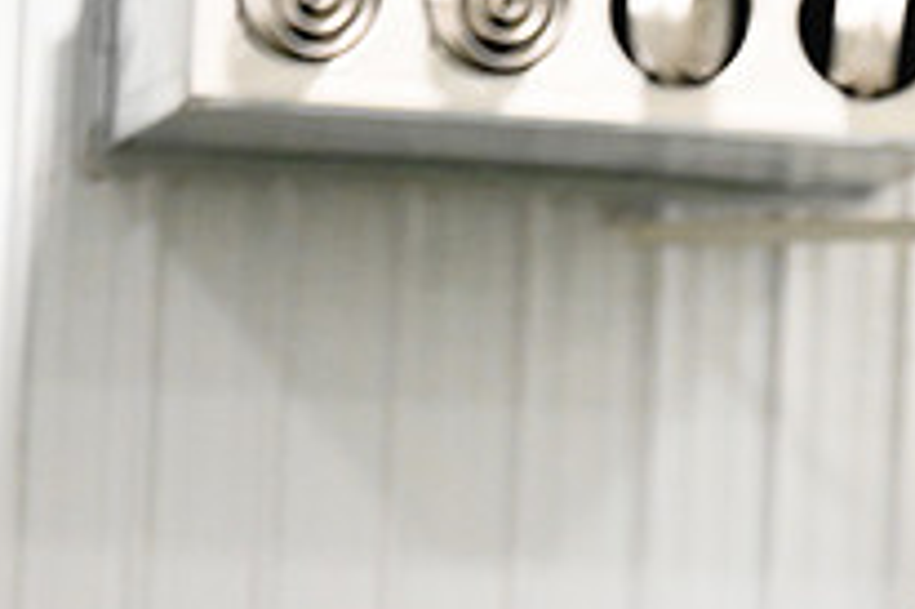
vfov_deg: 2.4
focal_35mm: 562
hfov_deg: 3.7
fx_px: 14272
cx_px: 982
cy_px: 845
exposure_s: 1/1000
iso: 10000
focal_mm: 200
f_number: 3.2
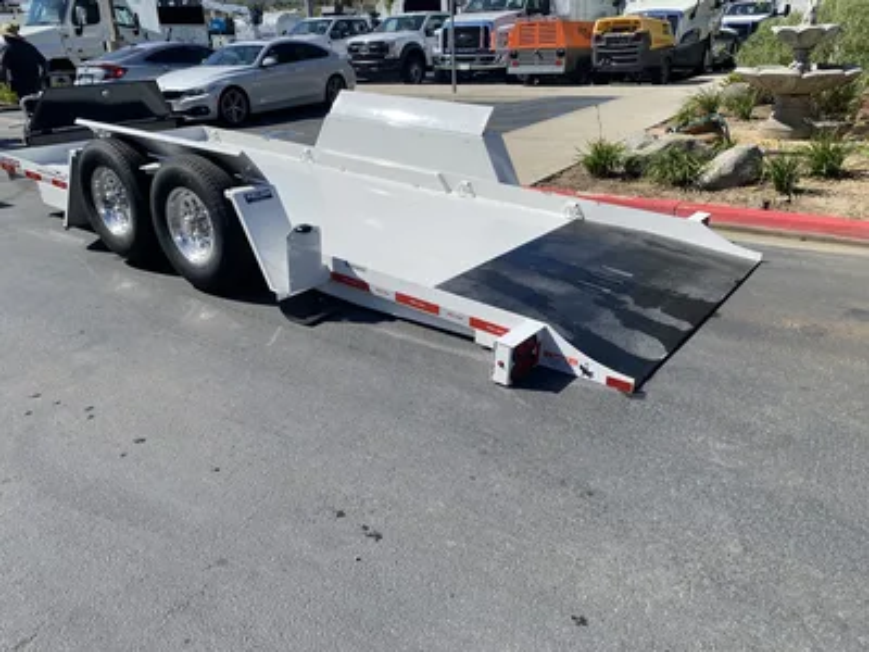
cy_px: 326
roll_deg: +0.5
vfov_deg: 53.1
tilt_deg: -23.8
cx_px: 434
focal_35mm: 26
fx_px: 653
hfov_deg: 67.3
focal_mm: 4.25
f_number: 1.8
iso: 32
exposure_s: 1/3040
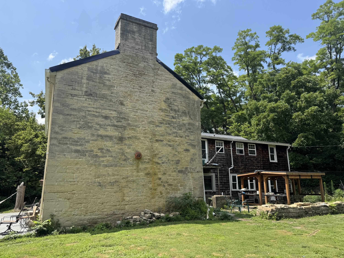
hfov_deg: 71.6
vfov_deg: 56.8
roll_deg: +0.3
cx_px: 172
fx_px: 239
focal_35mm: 24
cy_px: 129
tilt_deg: +13.7
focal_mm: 6.76
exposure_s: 1/2710
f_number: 1.78
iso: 80
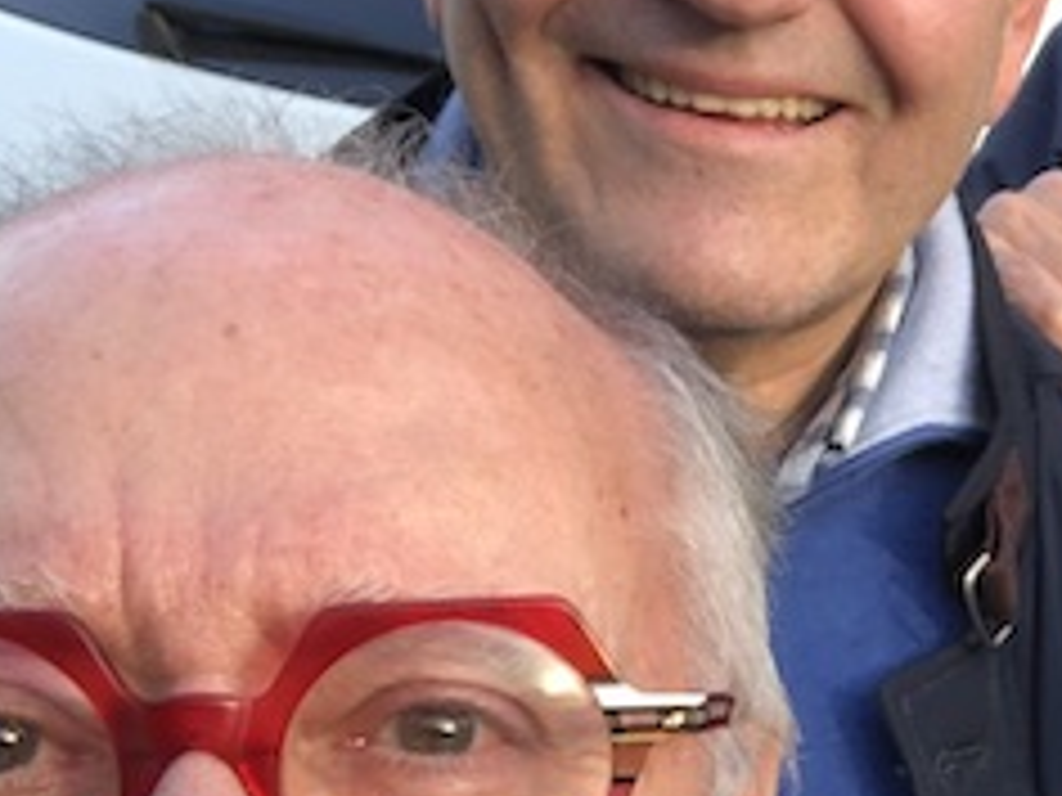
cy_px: 535
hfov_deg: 19.3
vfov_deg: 15.5
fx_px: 2915
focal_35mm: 95
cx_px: 1336
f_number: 2.2
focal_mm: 2.87
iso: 20
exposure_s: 1/120
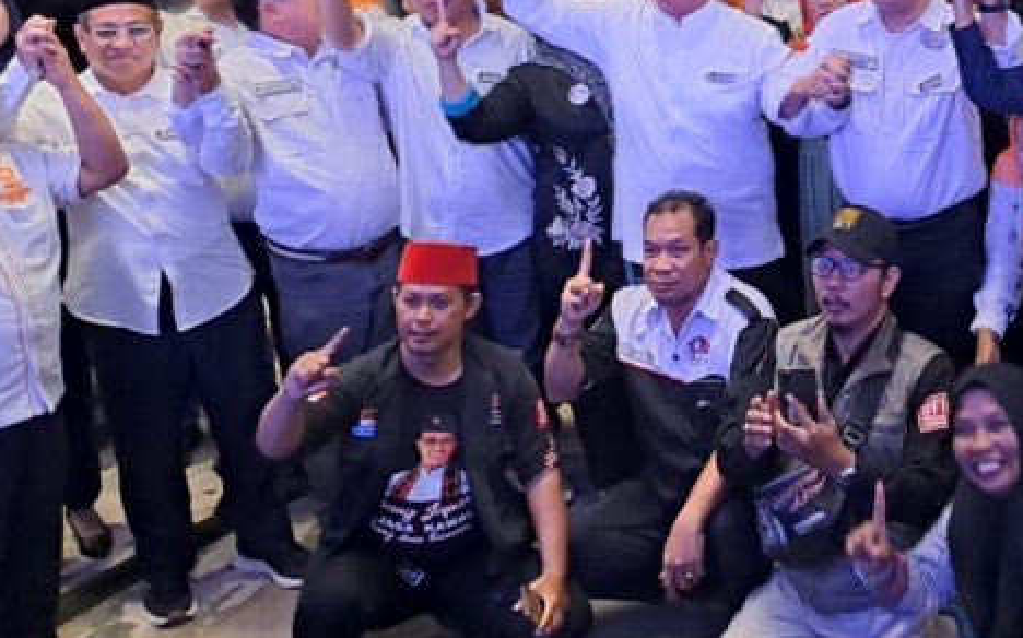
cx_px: 903
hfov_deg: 33.4
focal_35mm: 58
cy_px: -22
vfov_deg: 21.4
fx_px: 1616
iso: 250
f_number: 1.8
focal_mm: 4.65
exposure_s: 1/33
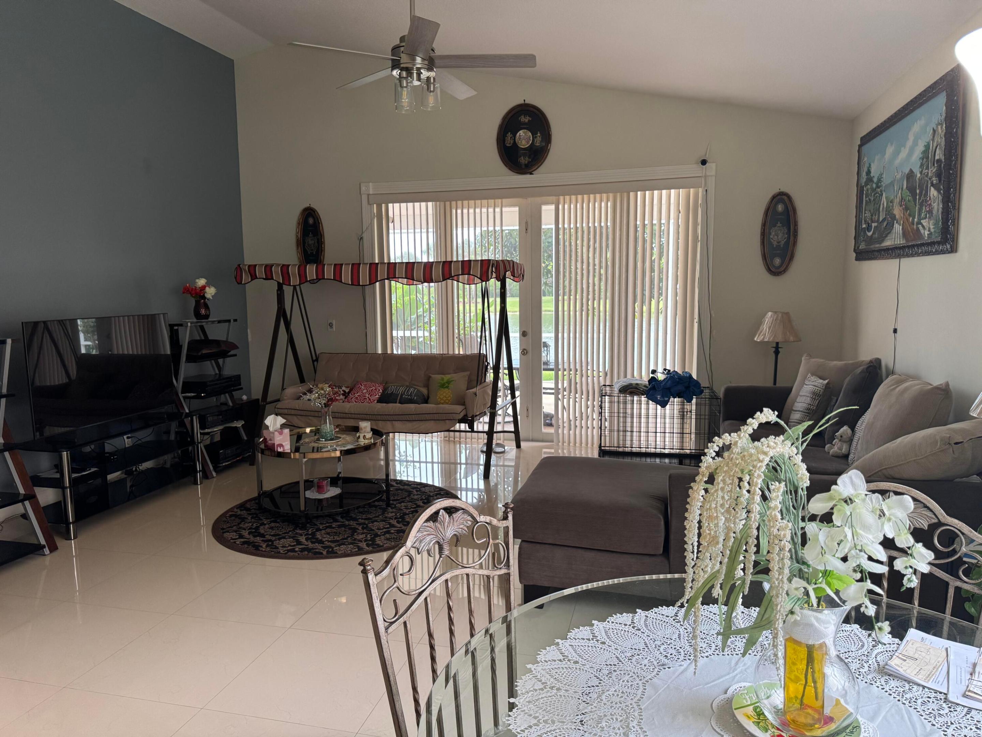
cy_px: 368
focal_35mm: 24
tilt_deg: -6.9
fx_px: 681
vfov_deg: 56.8
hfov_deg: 71.6
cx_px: 491
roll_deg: +0.4
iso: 200
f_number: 1.78
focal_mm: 6.76
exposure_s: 1/120
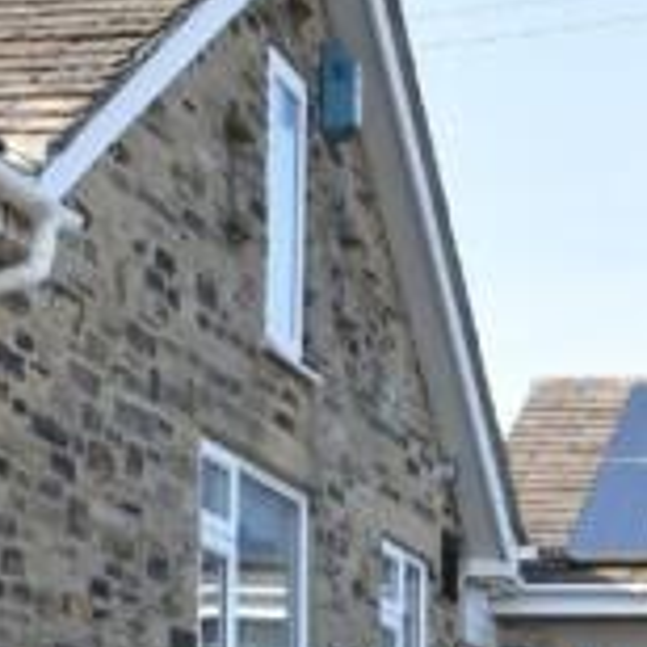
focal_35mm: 141
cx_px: 863
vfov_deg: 12.1
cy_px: 754
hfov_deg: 12.0
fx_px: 2982
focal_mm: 26
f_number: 18
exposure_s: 1/200
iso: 800
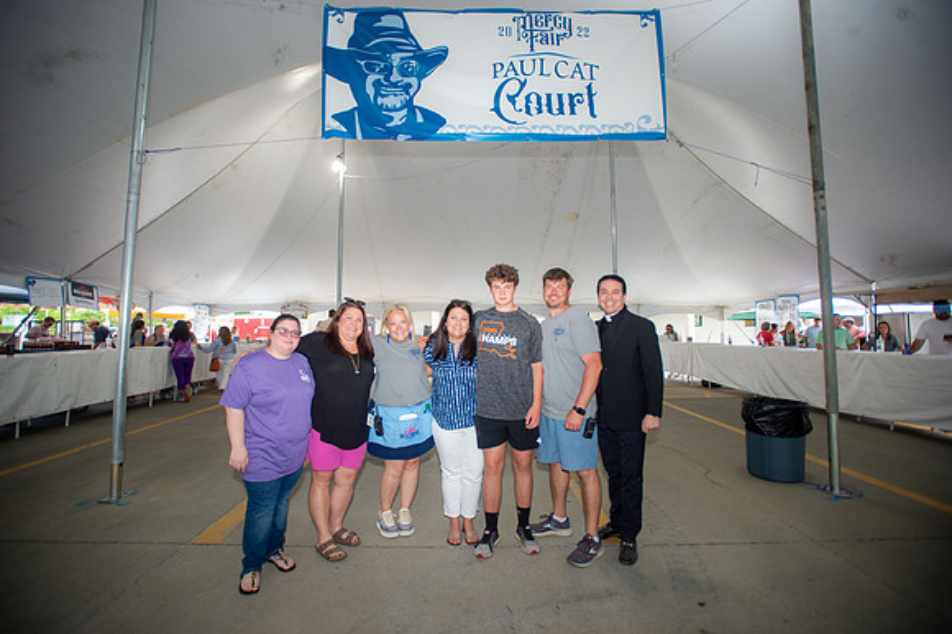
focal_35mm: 17
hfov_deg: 93.3
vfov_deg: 70.4
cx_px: 476
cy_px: 317
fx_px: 449
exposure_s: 1/60
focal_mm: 17
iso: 100
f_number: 2.8
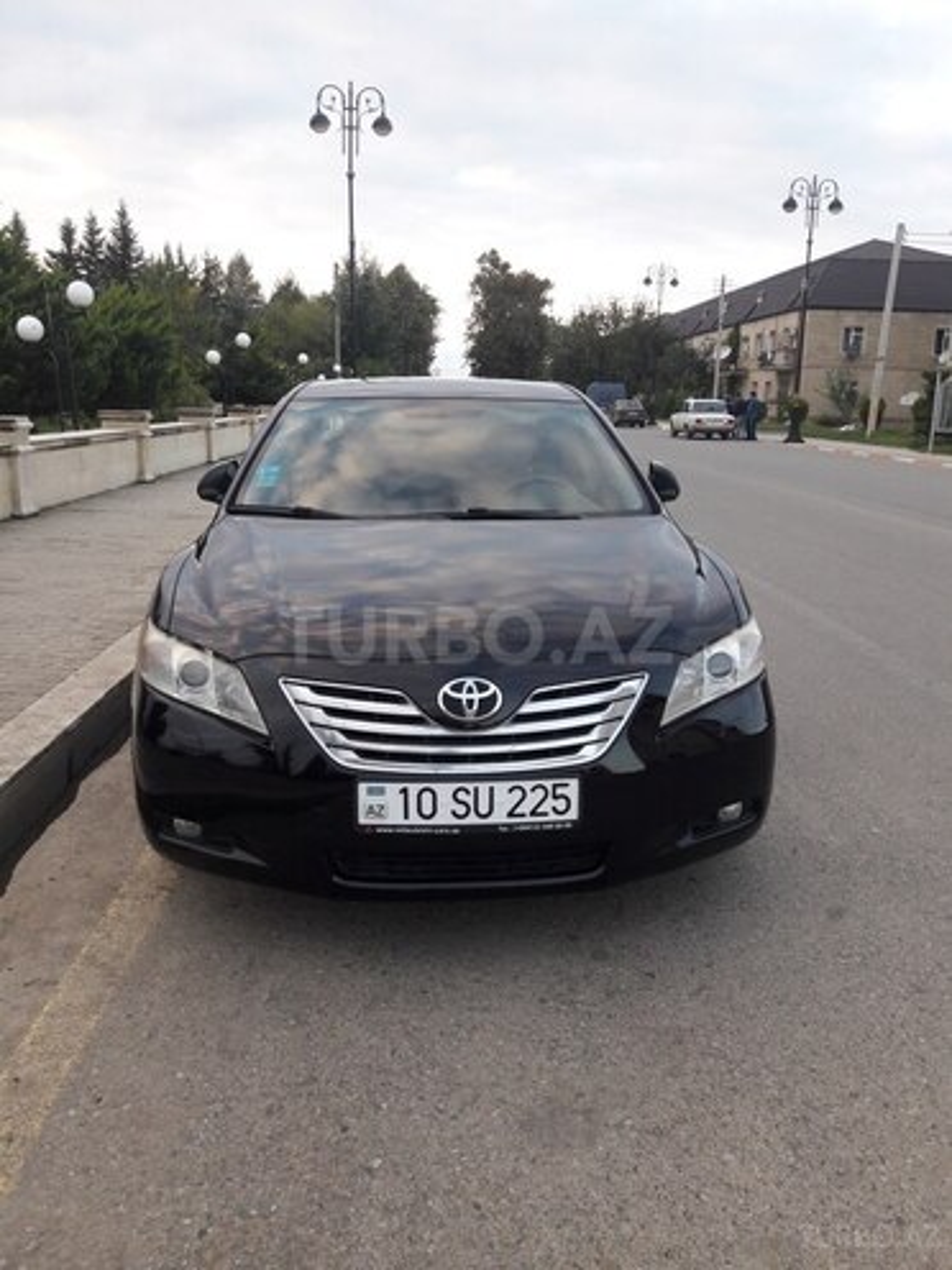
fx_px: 1027
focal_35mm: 28
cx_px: 476
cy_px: 635
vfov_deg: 63.4
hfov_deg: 49.7
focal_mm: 3.7
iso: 40
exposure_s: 1/100
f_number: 1.9
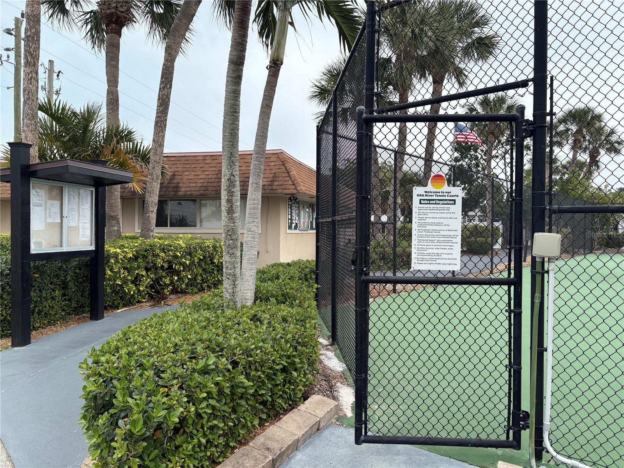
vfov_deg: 53.1
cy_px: 234
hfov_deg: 67.3
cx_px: 312
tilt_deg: -0.7
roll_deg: +0.2
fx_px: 469
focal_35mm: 26
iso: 50
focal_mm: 5.96
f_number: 1.6
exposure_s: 1/2208
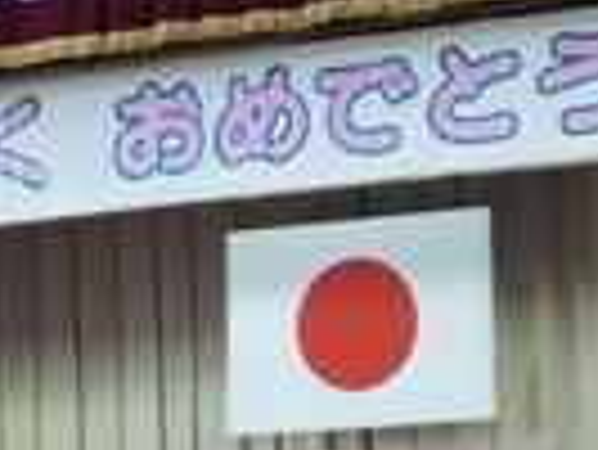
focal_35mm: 272
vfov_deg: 5.4
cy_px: 742
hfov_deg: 7.2
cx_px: -218
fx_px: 4703
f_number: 4.2
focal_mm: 11.7
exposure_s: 1/25
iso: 400
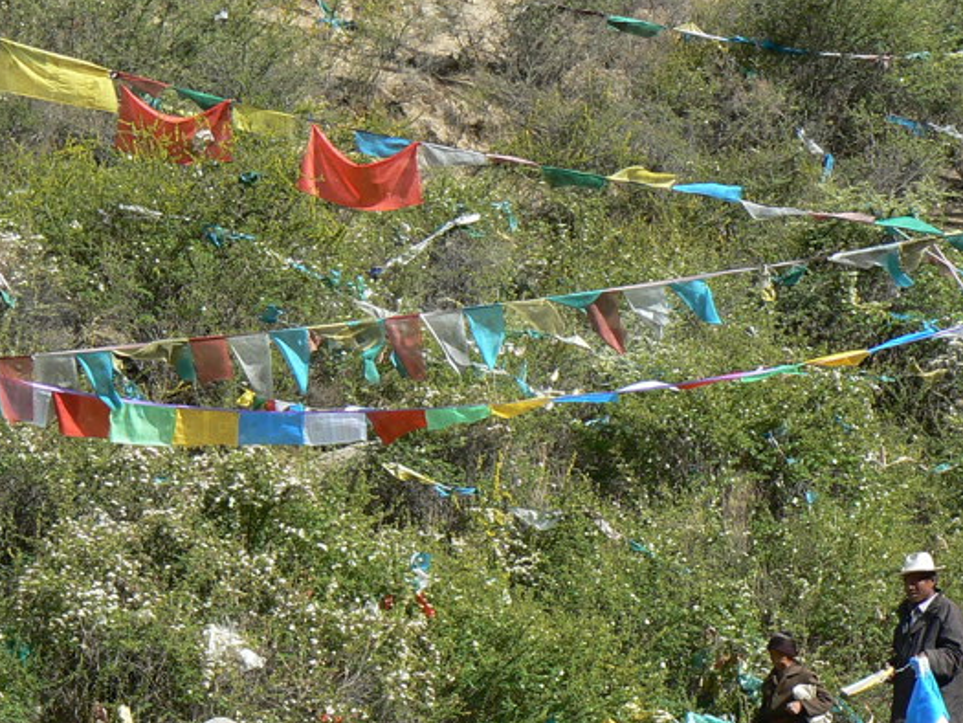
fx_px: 6344
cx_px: 220
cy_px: 639
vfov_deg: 6.5
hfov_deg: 8.7
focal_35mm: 228
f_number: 5.6
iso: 80
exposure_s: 1/250
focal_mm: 19.5
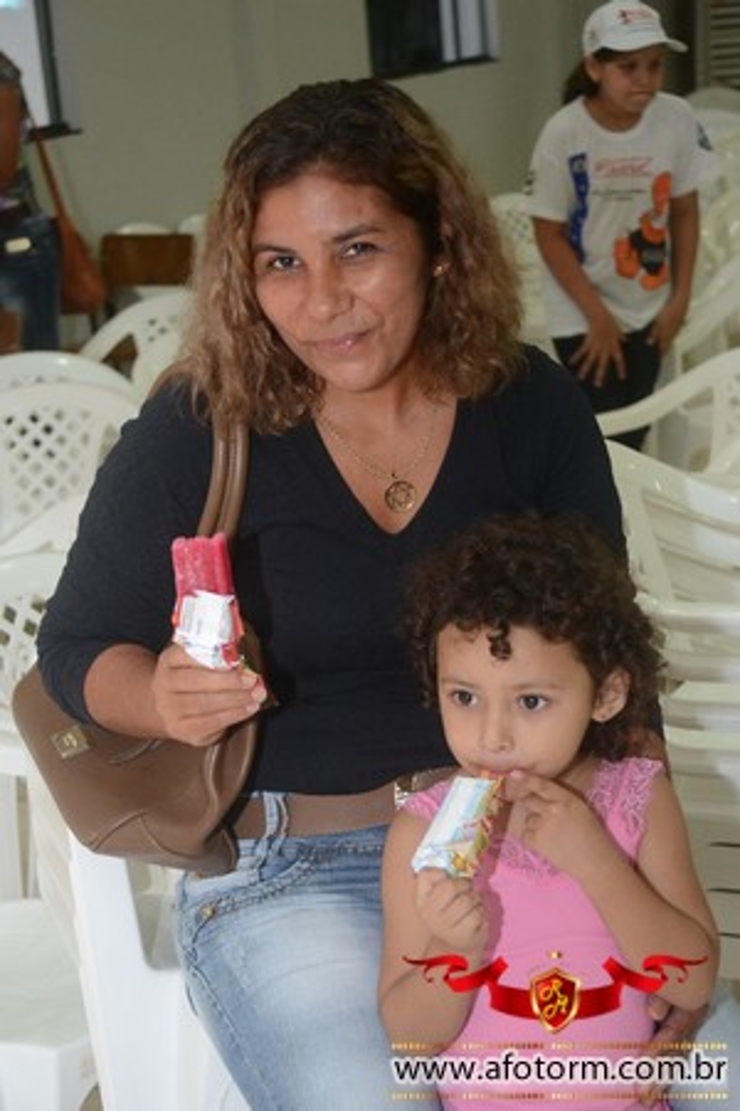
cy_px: 556
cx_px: 370
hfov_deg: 18.9
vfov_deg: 28.1
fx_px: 2220
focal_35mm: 72
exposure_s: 1/100
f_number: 4.8
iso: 1600
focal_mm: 48
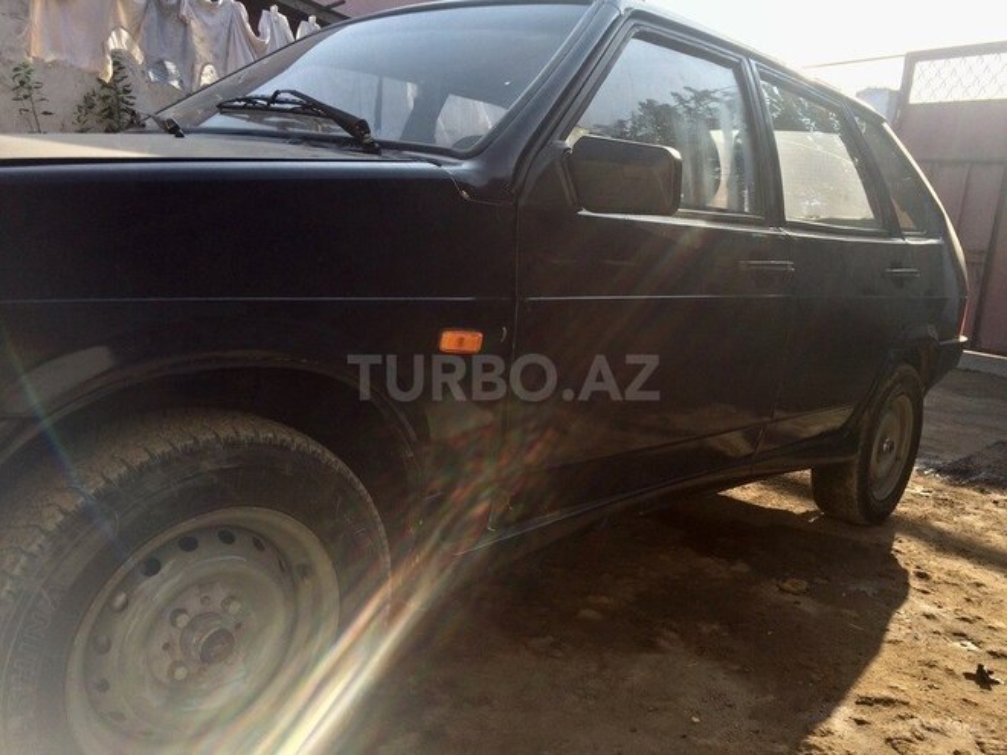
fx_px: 844
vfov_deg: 48.2
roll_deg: -5.6
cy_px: 378
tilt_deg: -7.1
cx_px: 504
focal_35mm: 29
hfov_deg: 61.7
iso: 32
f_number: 2.2
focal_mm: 4.15
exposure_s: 1/805
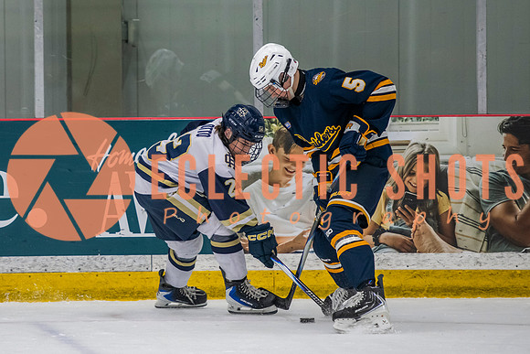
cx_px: 139
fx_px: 4817
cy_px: 173
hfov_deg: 6.3
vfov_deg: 4.2
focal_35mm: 327
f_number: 3.2
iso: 2000
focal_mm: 180
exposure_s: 1/640
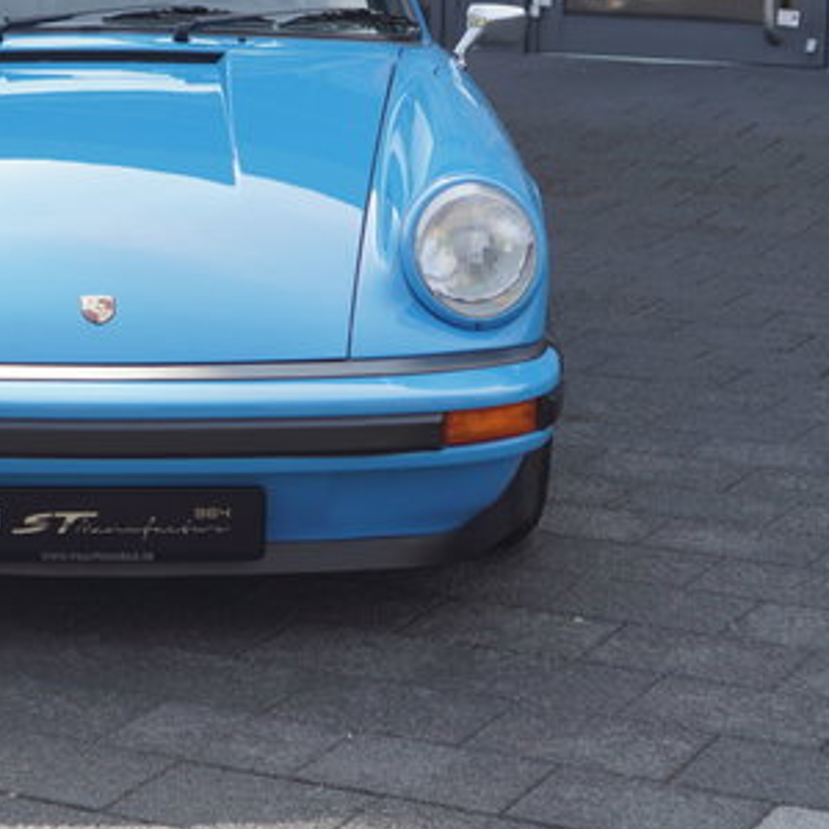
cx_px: 120
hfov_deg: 15.1
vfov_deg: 15.2
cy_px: 229
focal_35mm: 114
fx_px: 3091
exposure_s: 1/1250
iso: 160
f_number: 3.2
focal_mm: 35
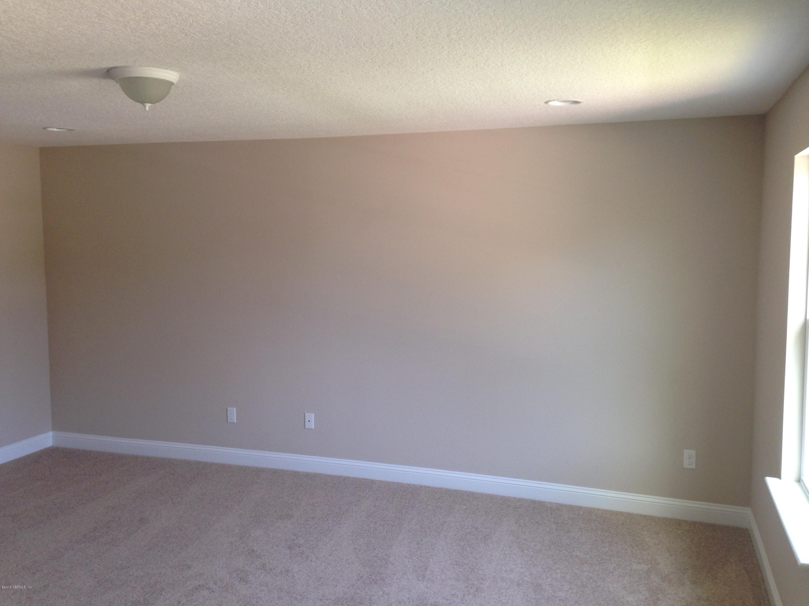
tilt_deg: -6.6
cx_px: 404
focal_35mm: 33
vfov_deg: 42.9
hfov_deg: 55.4
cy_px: 303
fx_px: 771
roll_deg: +0.5
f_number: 2.4
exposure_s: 1/30
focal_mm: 4.12
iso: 50
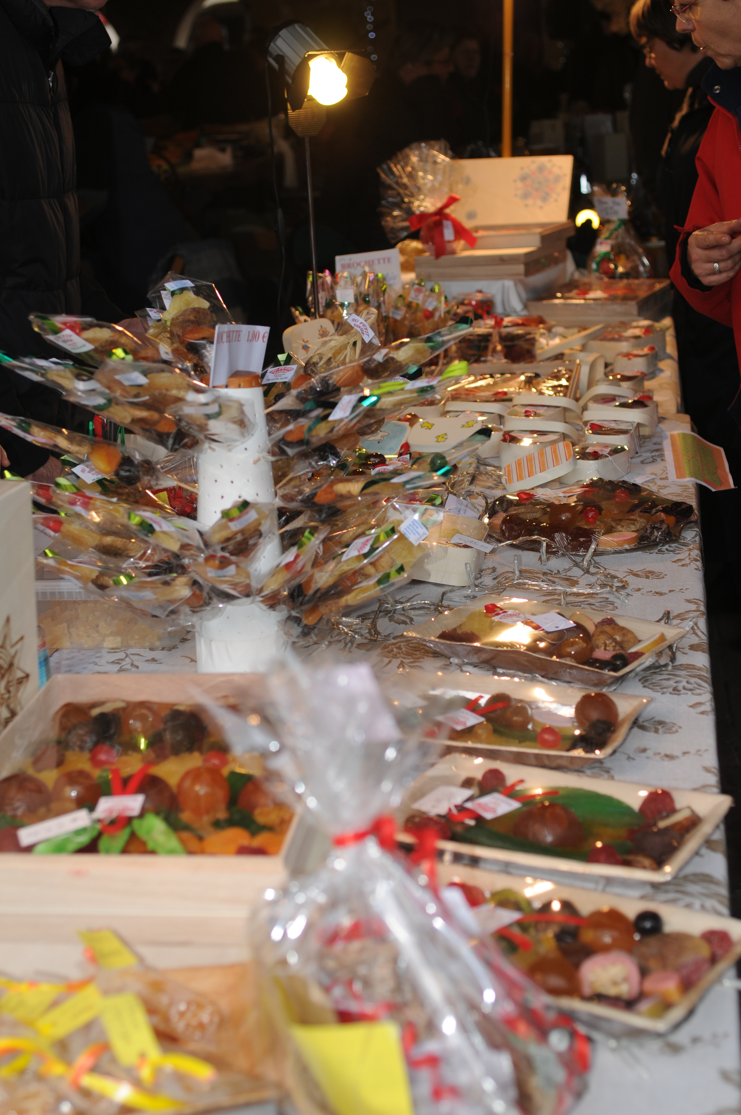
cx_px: 370
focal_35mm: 52
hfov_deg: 25.7
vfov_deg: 37.9
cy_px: 558
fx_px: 1625
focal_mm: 35
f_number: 3.5
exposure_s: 1/250
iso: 200
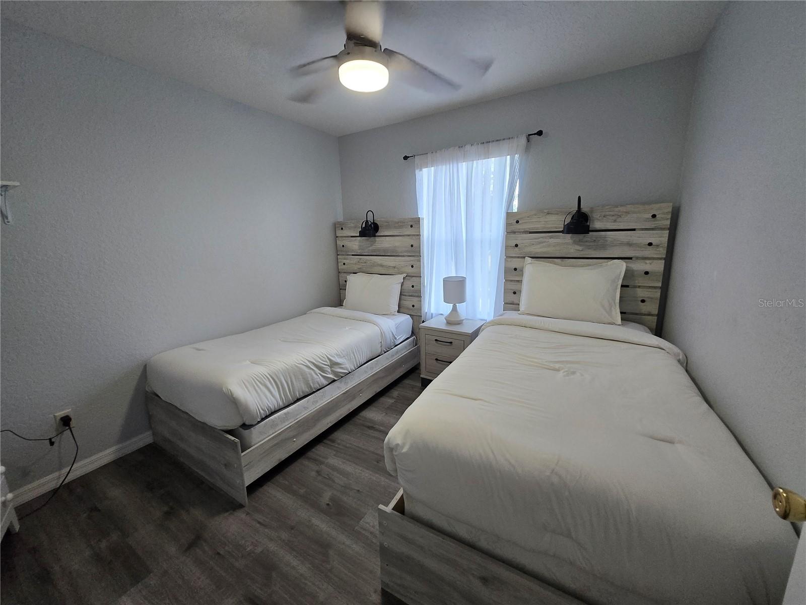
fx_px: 303
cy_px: 302
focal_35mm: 13
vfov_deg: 89.9
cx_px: 403
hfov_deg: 106.2
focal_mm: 1.7
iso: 100
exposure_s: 1/60
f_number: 2.2
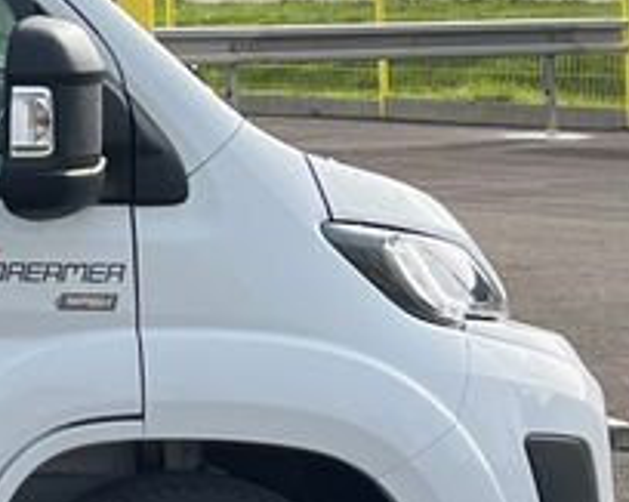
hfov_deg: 10.4
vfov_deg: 9.5
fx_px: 2959
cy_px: -216
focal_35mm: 159
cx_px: -900
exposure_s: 1/2137
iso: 50
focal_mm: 5.1
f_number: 1.6
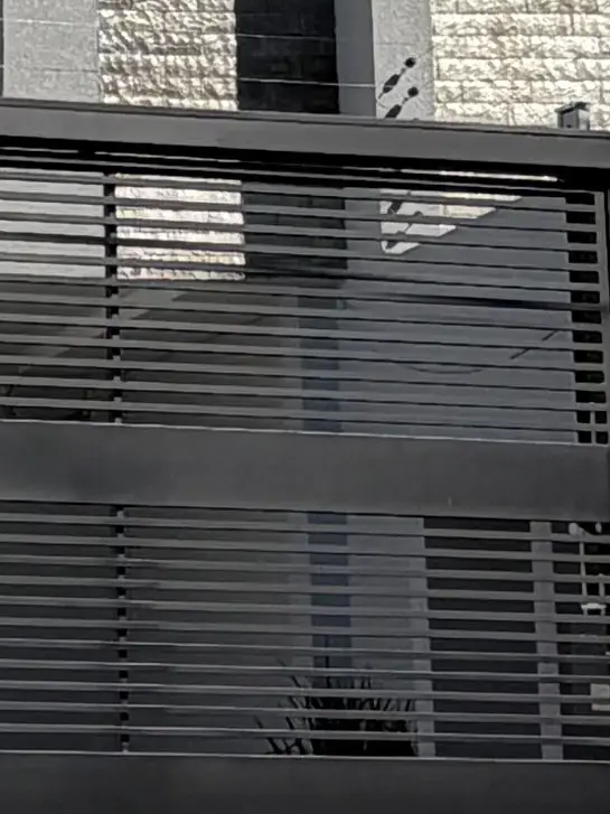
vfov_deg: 17.8
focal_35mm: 110
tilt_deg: +9.4
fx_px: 2585
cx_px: -665
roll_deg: -1.8
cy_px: 214
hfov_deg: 11.8
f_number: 2.2
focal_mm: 2.22
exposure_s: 1/1167
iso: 20
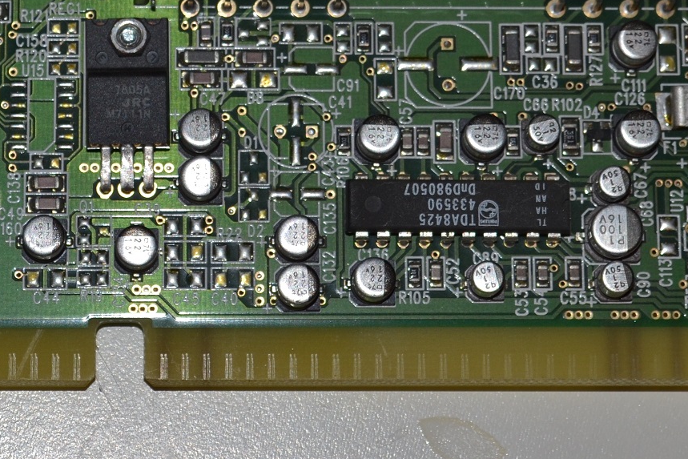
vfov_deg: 8.1
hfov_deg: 12.2
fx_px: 3230
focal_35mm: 169
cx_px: 272
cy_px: -42
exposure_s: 1/60
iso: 100
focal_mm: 42
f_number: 8
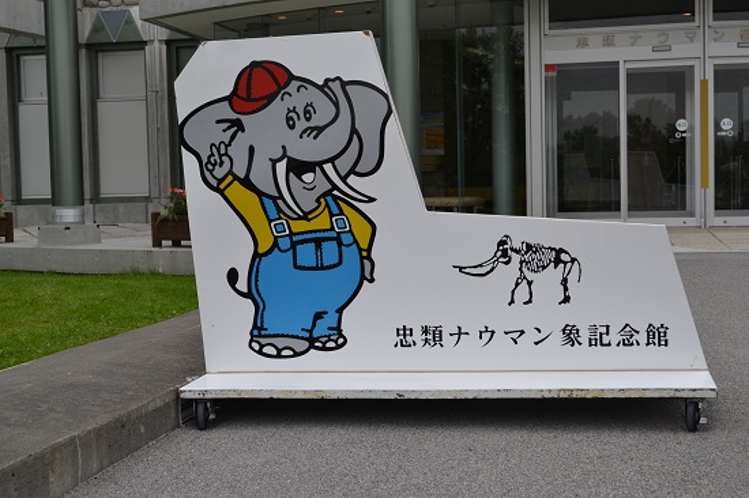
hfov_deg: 36.9
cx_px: 374
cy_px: 249
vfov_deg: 25.0
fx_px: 1123
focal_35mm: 54
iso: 100
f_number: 6.3
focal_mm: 36
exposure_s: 1/160
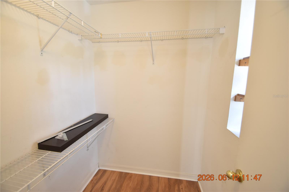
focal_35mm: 15
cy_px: 96
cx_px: 144
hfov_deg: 100.4
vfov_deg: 77.3
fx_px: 120
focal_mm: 10
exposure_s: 1/20
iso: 800
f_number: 3.5
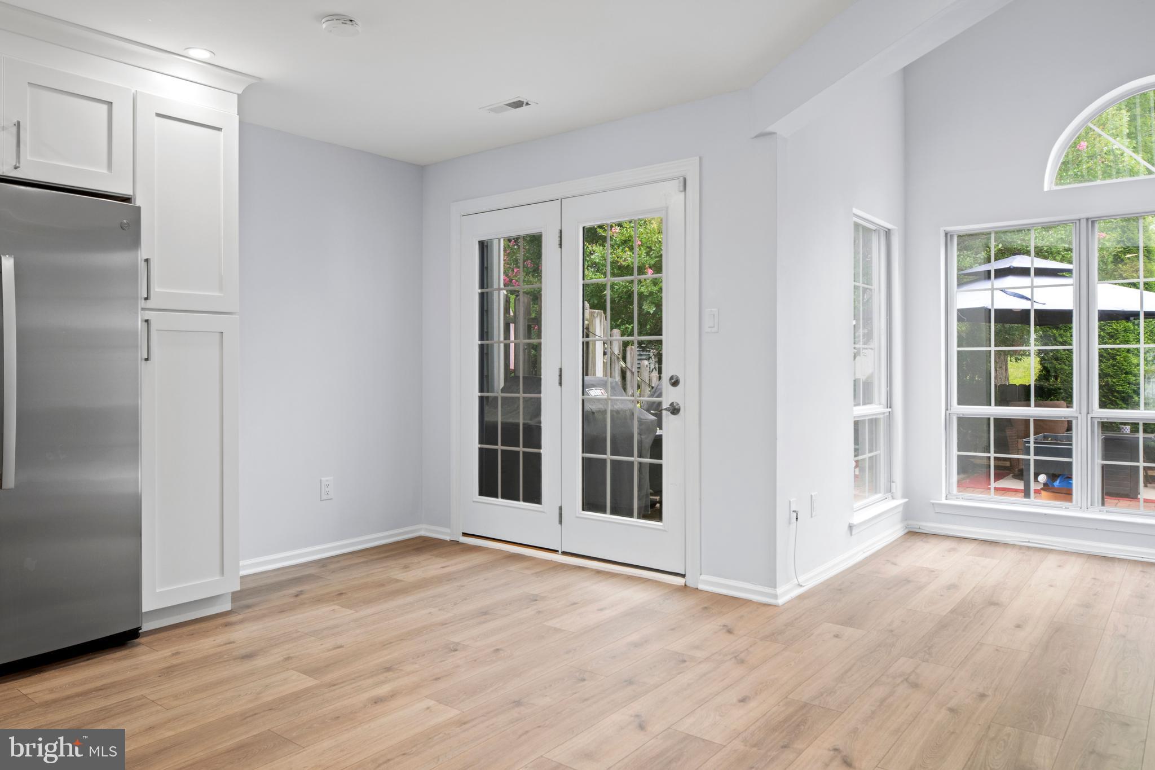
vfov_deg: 53.1
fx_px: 770
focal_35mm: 24
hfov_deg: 73.7
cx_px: 578
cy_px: 385
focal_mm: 24
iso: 800
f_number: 8
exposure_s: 1/6
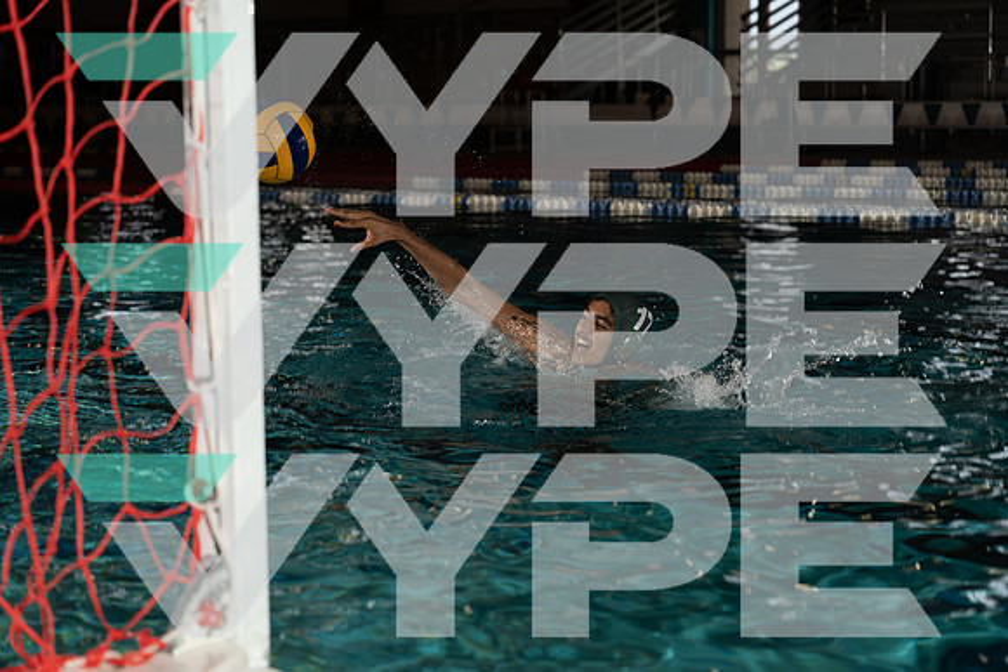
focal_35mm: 70
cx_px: 504
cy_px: 336
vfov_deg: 19.5
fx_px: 1960
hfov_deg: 28.8
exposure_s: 1/250
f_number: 4
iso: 100
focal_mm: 70
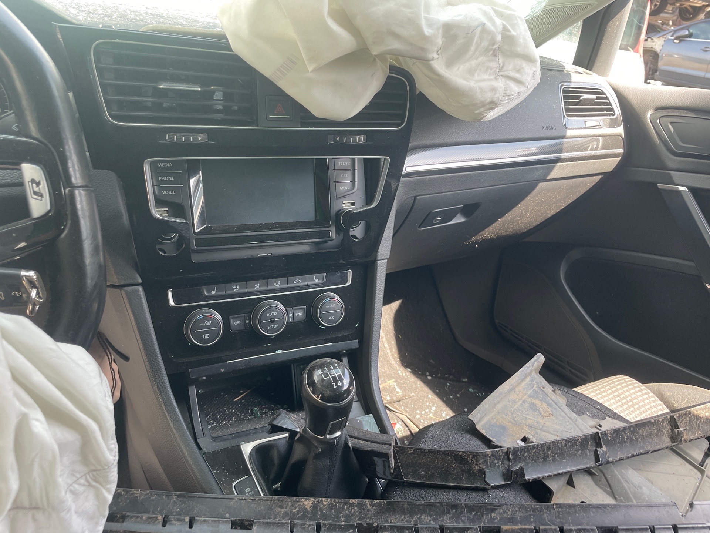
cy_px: 266
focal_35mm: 26
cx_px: 355
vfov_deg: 53.1
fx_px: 533
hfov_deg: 67.3
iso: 64
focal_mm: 4.2
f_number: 1.6
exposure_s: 1/121
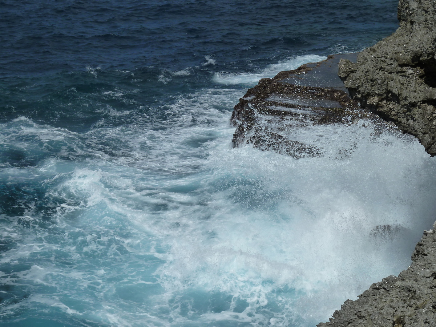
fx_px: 1310
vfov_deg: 14.2
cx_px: 218
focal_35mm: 104
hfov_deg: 18.9
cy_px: 164
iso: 125
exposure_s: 1/1300
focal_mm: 17
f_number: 6.3
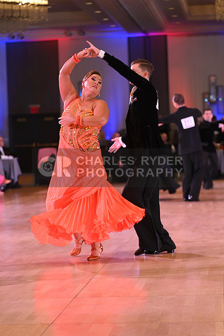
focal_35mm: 112
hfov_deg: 12.2
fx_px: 1045
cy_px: 168
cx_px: 112
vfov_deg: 18.3
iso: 1600
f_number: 4.5
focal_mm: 112
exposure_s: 1/200
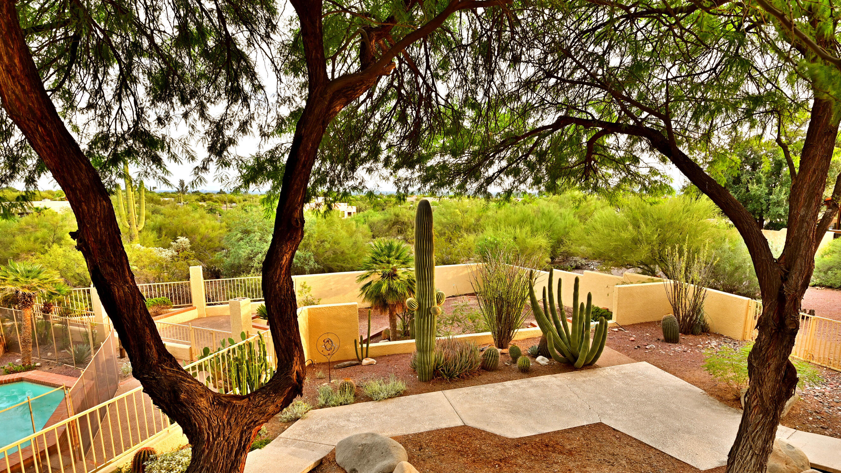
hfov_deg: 89.6
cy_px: 267
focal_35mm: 19
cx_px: 427
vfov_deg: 58.2
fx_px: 424
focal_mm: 16
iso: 100
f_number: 11
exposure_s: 1/10
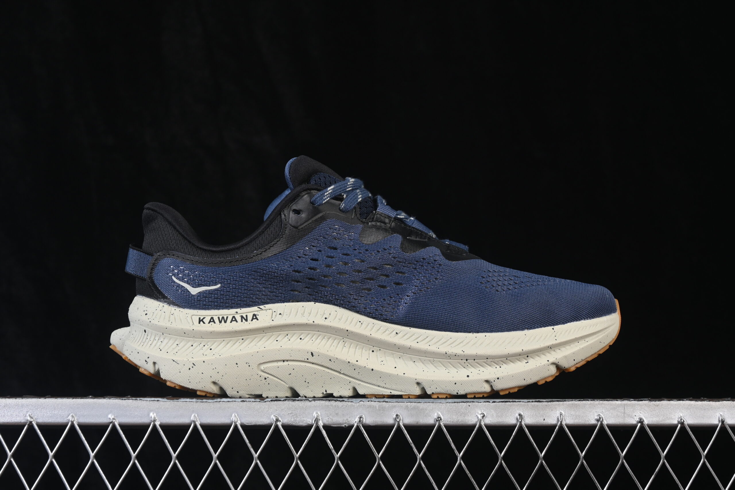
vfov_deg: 18.2
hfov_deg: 27.0
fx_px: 1531
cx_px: 368
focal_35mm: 75
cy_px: 245
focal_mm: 50
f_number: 7.1
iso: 160
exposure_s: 1/80
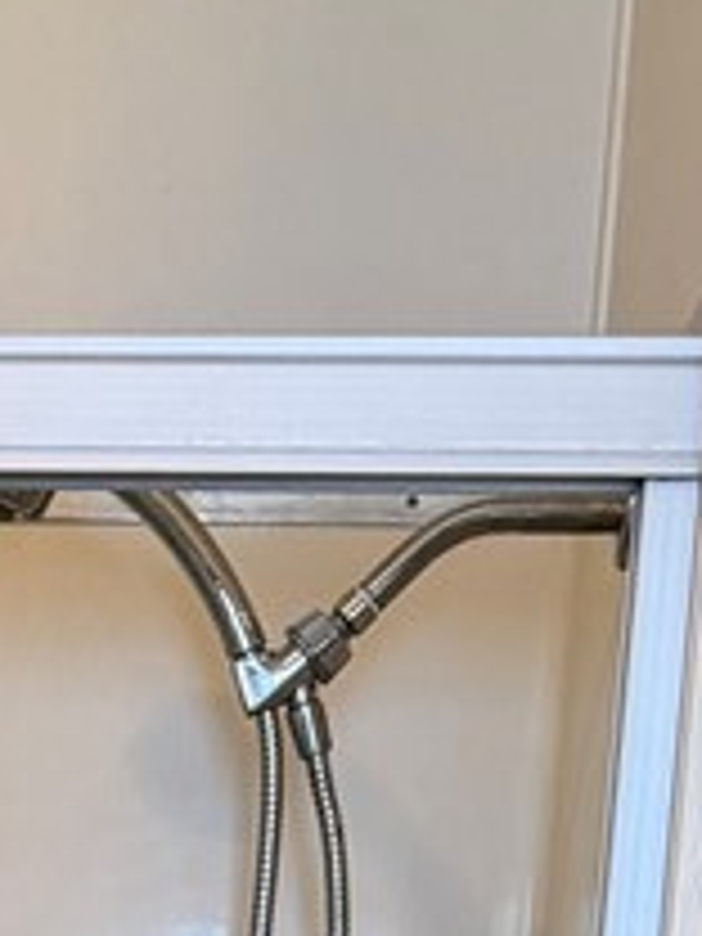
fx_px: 3191
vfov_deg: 13.3
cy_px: 2102
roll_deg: -1.6
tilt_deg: -13.3
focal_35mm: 118
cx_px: -261
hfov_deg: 12.1
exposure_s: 1/60
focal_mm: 6.76
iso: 320
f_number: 1.78
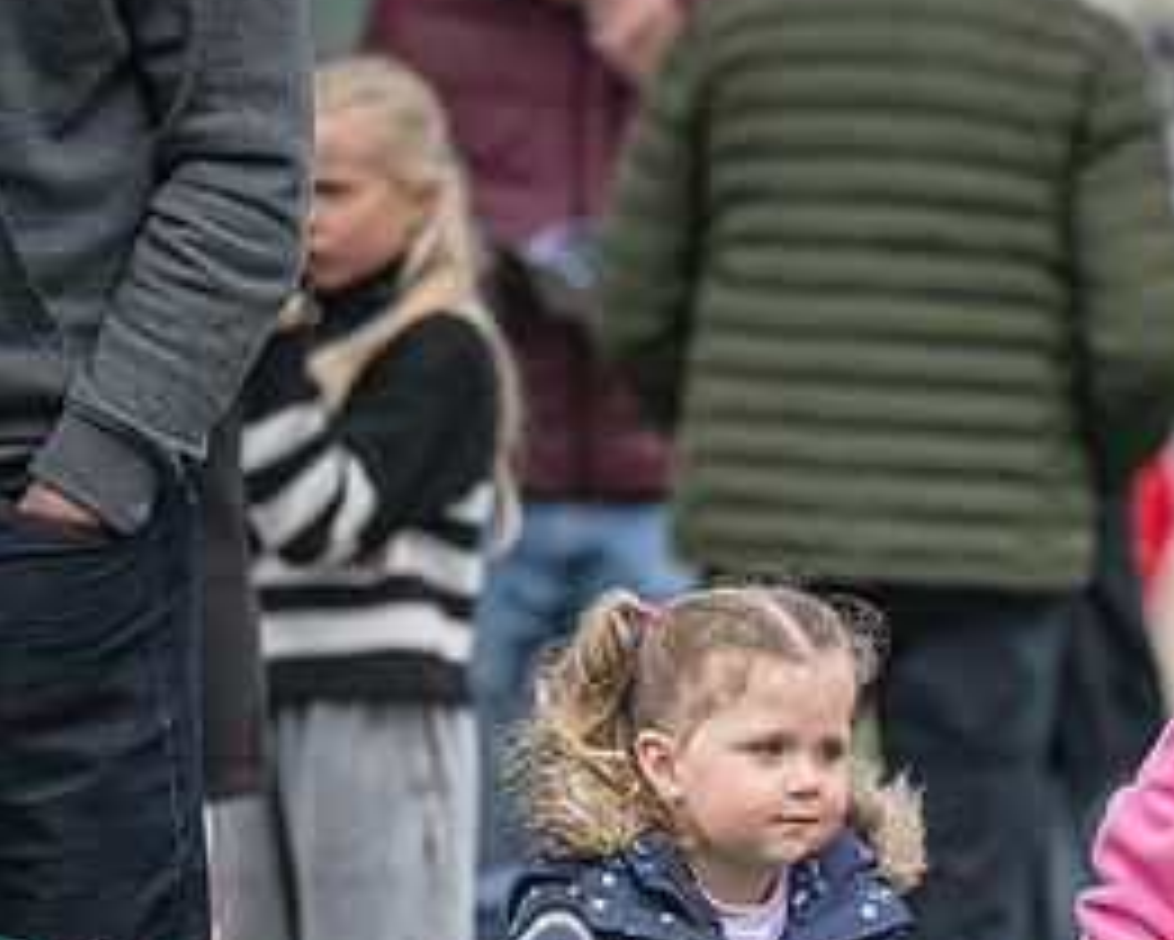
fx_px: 16893
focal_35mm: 486
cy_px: 940
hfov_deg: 4.0
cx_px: 1257
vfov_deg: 3.2
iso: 400
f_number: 4
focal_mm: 200
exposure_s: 1/2000
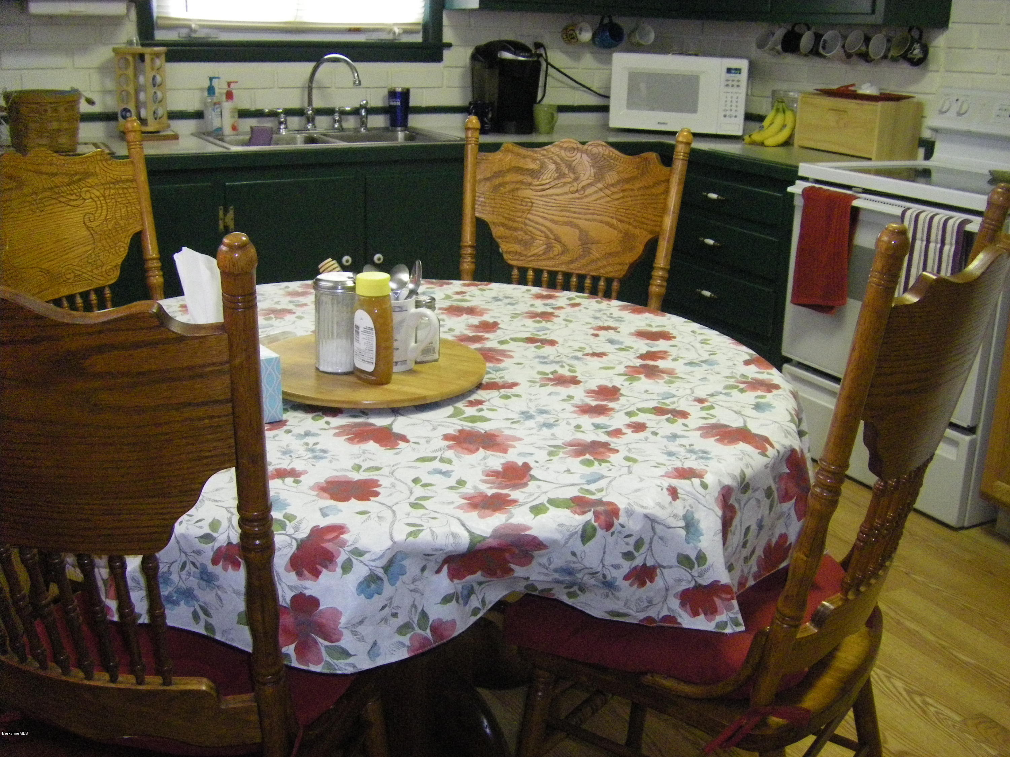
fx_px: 1109
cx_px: 505
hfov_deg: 49.0
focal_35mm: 38
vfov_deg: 37.7
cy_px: 378
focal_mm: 6.3
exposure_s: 1/50
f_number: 3.5
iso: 800
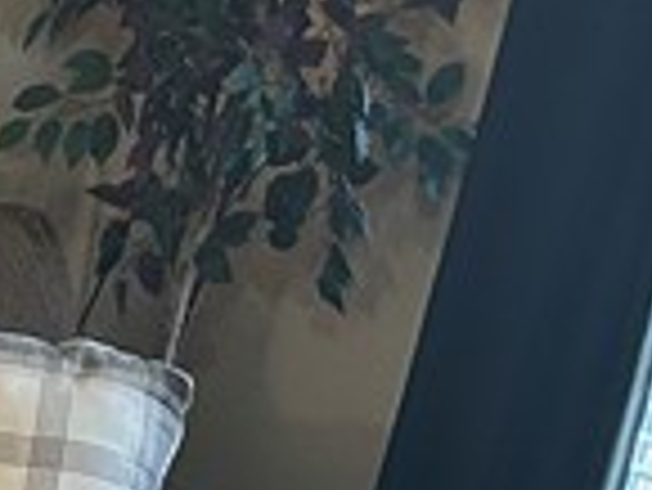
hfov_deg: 10.4
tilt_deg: -19.9
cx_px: -351
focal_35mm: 183
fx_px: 3450
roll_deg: -9.6
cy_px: 715
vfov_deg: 8.0
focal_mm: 5.7
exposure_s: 1/60
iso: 250
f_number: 1.5
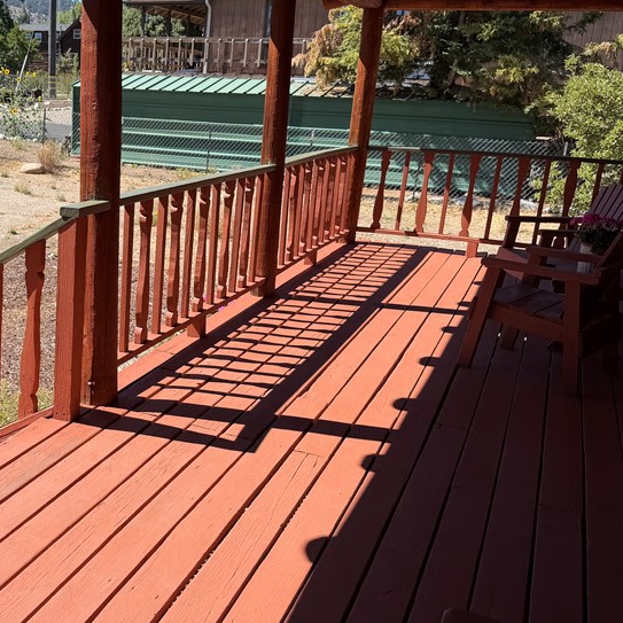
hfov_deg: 39.7
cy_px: 311
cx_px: 99
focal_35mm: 40
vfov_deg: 41.9
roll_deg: -2.0
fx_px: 814
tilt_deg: -14.9
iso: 80
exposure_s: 1/2611
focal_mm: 6.76
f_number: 1.78
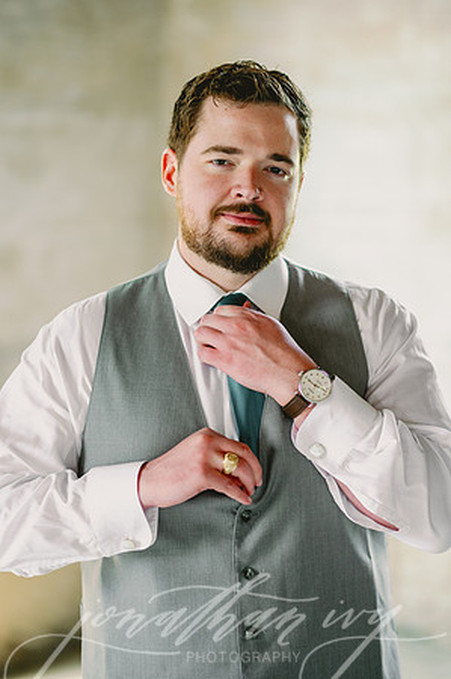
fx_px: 1601
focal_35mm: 85
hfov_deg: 16.0
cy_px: 340
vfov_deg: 23.9
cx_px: 226
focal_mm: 85
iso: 400
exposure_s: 1/320
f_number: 2.2
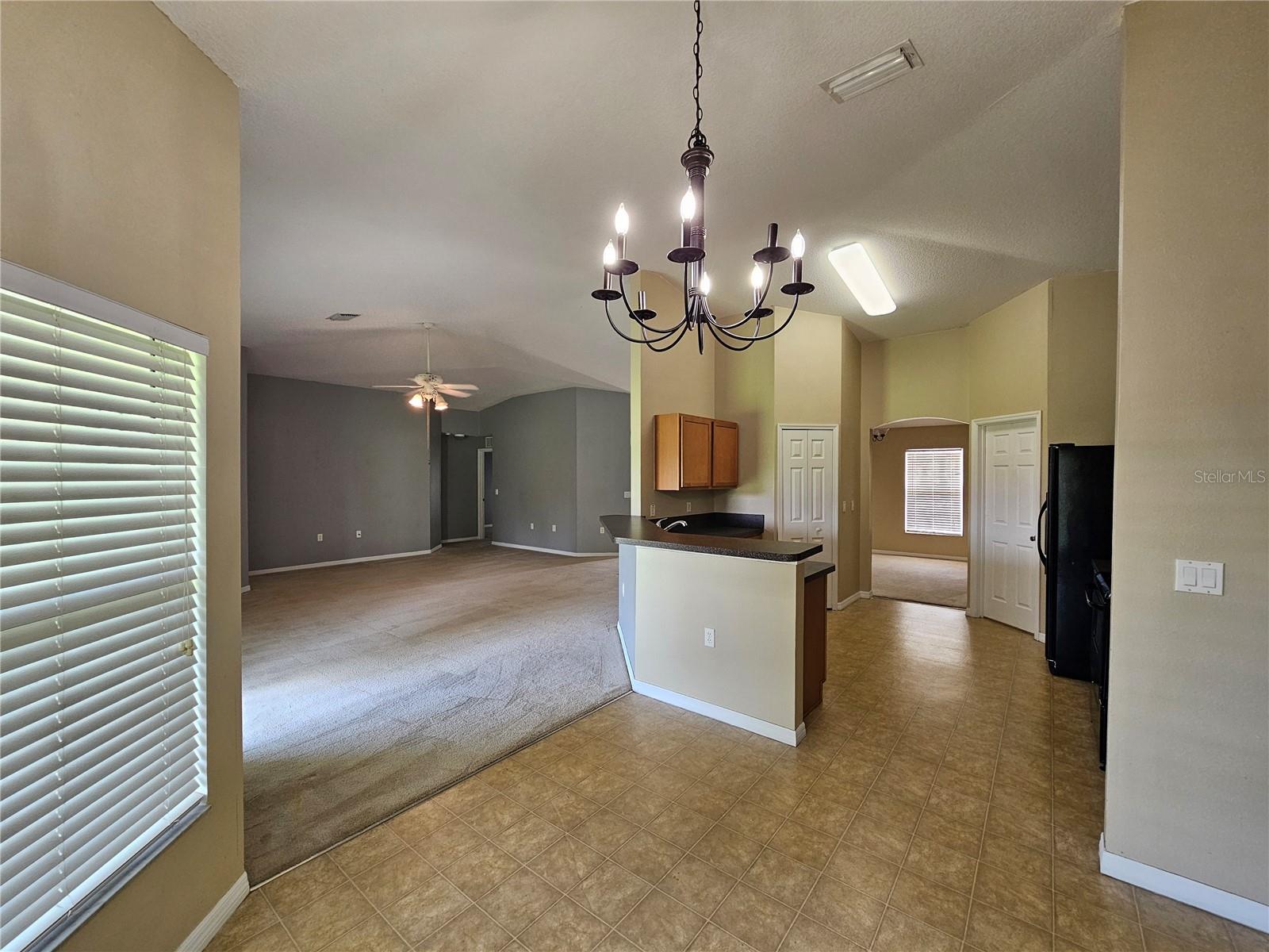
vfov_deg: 89.9
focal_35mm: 13
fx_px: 477
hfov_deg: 106.2
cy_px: 476
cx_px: 634
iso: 160
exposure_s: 1/60
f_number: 2.2
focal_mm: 2.2
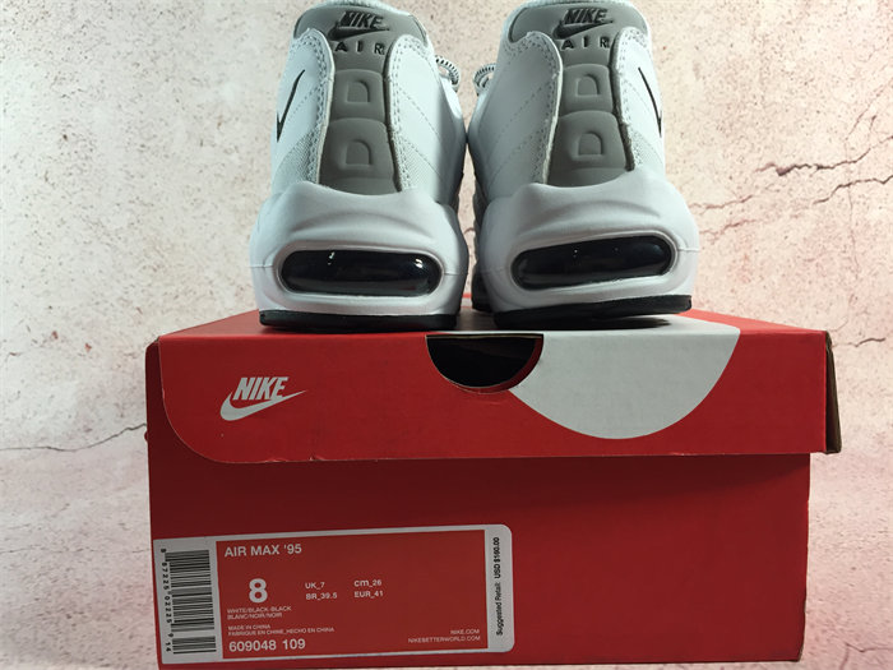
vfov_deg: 48.2
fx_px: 748
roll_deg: +0.9
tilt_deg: -5.4
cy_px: 335
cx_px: 446
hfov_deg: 61.7
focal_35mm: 29
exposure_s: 1/33
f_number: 2.2
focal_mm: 4.15
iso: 32
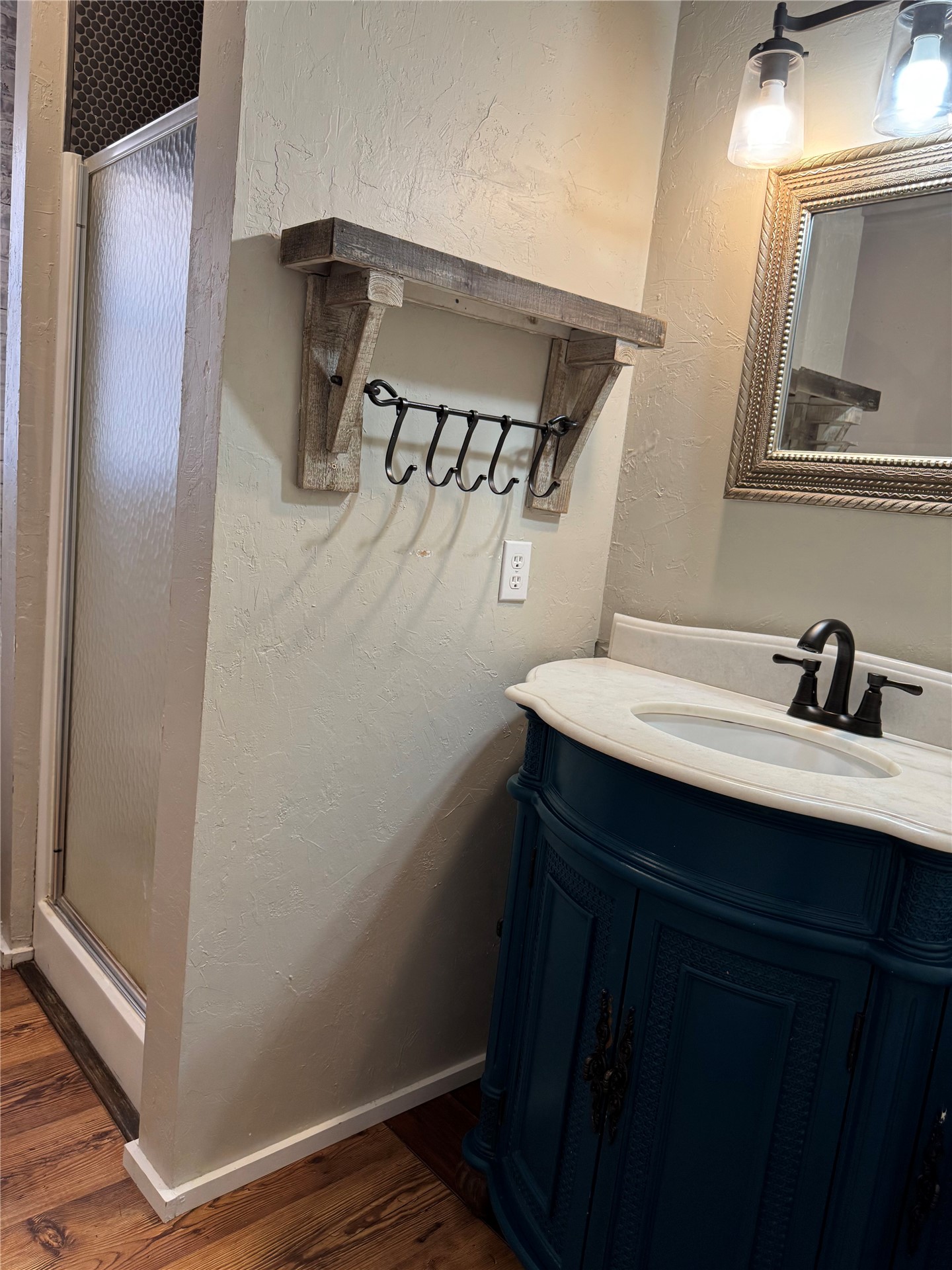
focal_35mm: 24
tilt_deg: -9.5
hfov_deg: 56.8
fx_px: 880
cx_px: 476
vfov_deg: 71.6
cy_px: 635
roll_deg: -6.3
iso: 160
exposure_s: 1/120
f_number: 1.78
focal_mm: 6.76
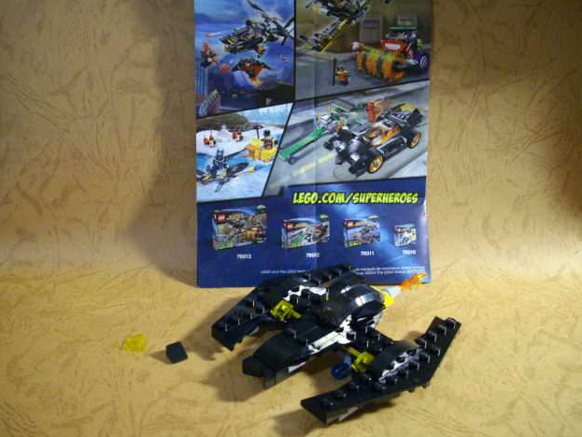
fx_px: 639
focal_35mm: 38
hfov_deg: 49.0
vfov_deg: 37.7
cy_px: 219
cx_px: 291
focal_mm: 6.2
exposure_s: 1/15
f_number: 2.8
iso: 400
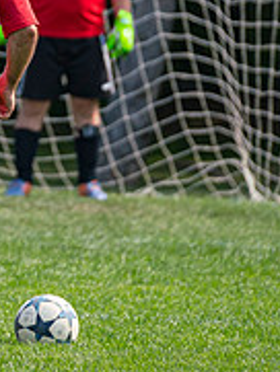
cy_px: 98
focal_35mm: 926
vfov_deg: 2.1
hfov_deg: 1.6
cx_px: -284
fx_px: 9975
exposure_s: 1/3200
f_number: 3.2
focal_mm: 200
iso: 400
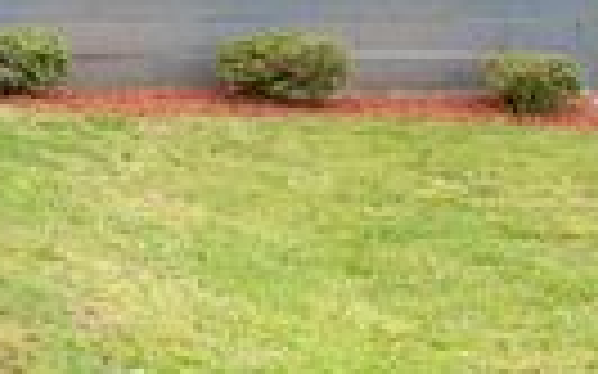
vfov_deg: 9.5
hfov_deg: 14.7
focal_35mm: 134
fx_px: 2183
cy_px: -196
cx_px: -243
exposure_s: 1/250
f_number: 6.3
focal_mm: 35
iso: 800
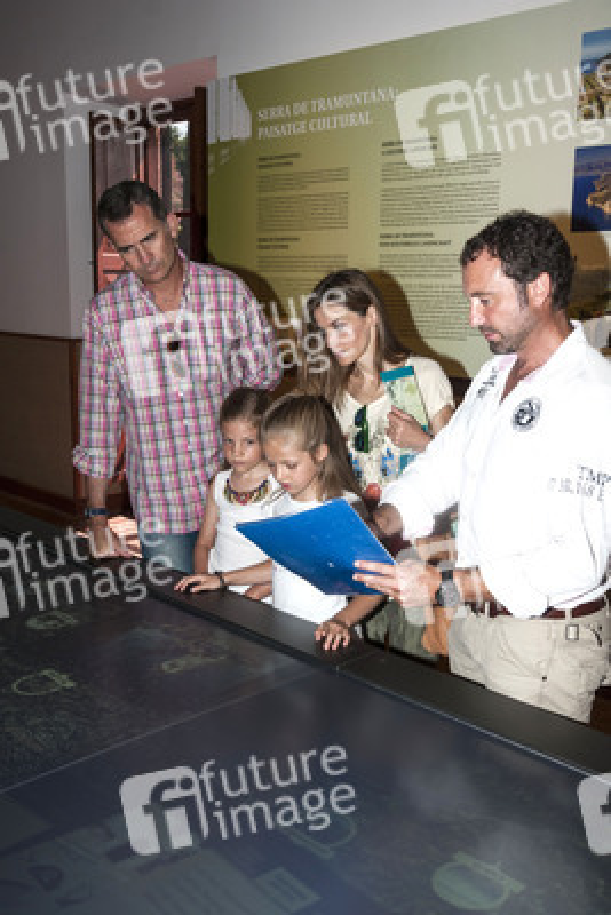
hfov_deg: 36.9
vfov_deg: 53.1
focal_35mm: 36
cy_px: 458
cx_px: 306
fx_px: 916
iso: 400
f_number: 5.6
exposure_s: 1/80
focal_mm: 24
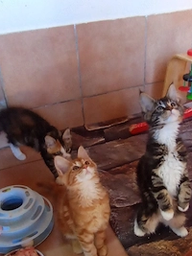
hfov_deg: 56.6
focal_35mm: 24
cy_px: 159
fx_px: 178
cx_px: 108
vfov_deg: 70.5
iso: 199
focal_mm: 1.65
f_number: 2.2
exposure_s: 1/33.3
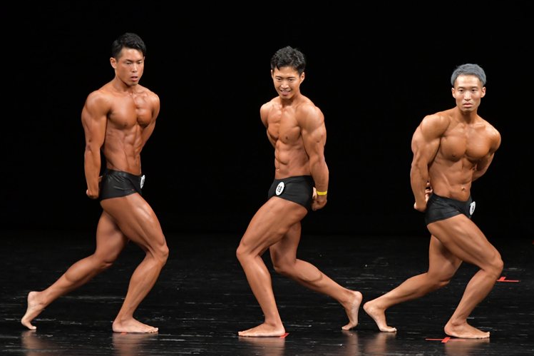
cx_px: 261
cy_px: 179
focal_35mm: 295
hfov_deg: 7.0
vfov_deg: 4.7
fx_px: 4375
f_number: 5.6
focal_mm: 190
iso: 3200
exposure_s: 1/400
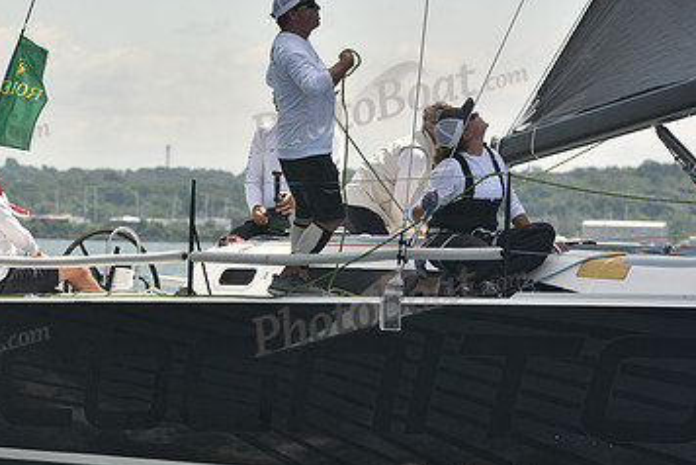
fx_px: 3657
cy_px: 232
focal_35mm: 189
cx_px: 152
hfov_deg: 10.8
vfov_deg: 7.3
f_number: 5
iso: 320
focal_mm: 116
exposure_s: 1/1250
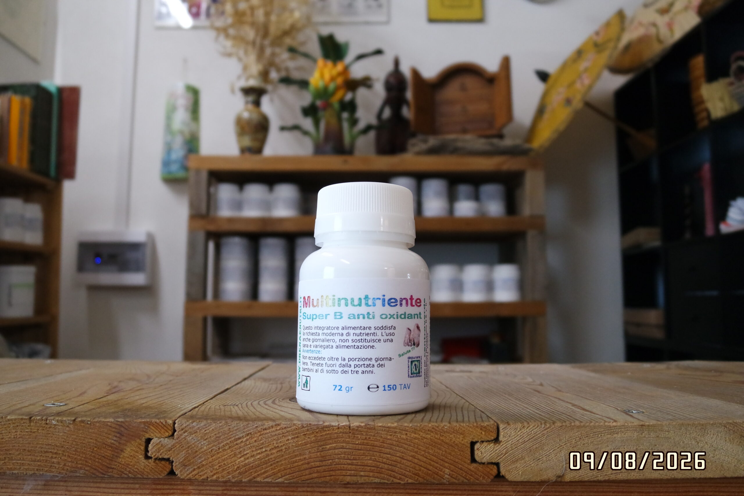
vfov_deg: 35.9
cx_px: 372
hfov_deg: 51.9
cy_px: 248
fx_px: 765
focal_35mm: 37
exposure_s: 1/125
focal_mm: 14
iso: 1600
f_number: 4
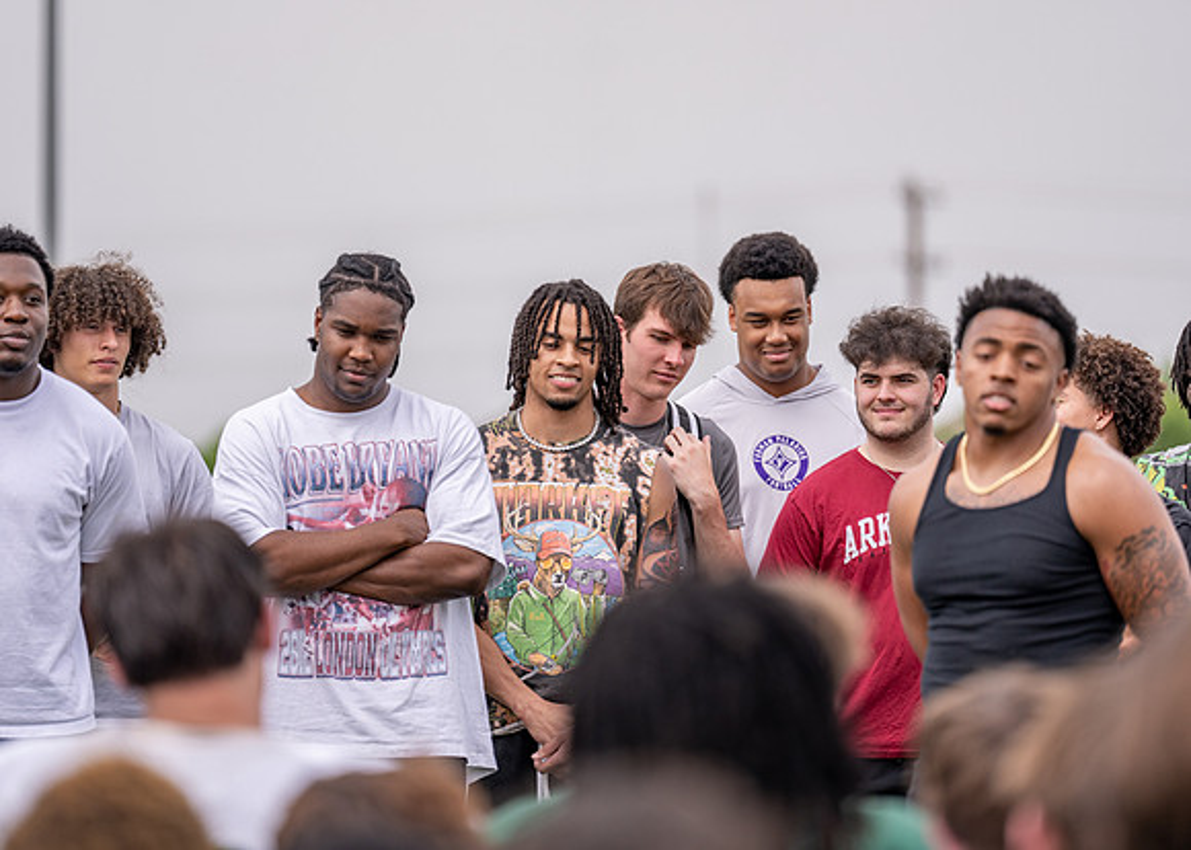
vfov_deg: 7.1
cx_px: 596
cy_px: 425
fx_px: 6881
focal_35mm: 203
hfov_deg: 9.9
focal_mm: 194
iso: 100
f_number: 2.8
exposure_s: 1/1000
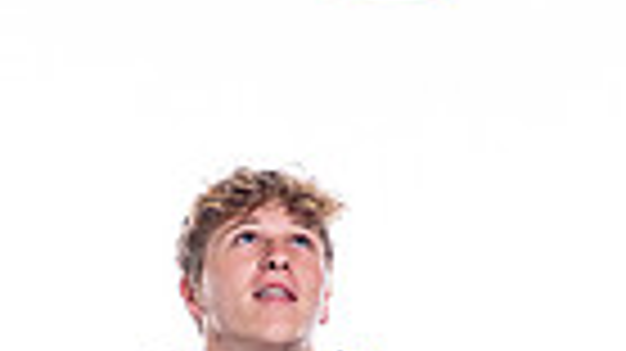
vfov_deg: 3.5
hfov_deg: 6.4
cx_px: 234
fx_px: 5607
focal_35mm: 338
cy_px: 878
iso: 400
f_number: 6.3
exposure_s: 1/250
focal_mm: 100
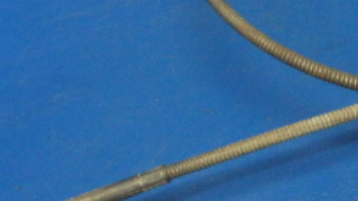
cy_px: 78
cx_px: 175
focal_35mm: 96
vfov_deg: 12.6
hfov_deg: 22.2
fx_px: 911
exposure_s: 1/30
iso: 640
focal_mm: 5
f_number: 3.9
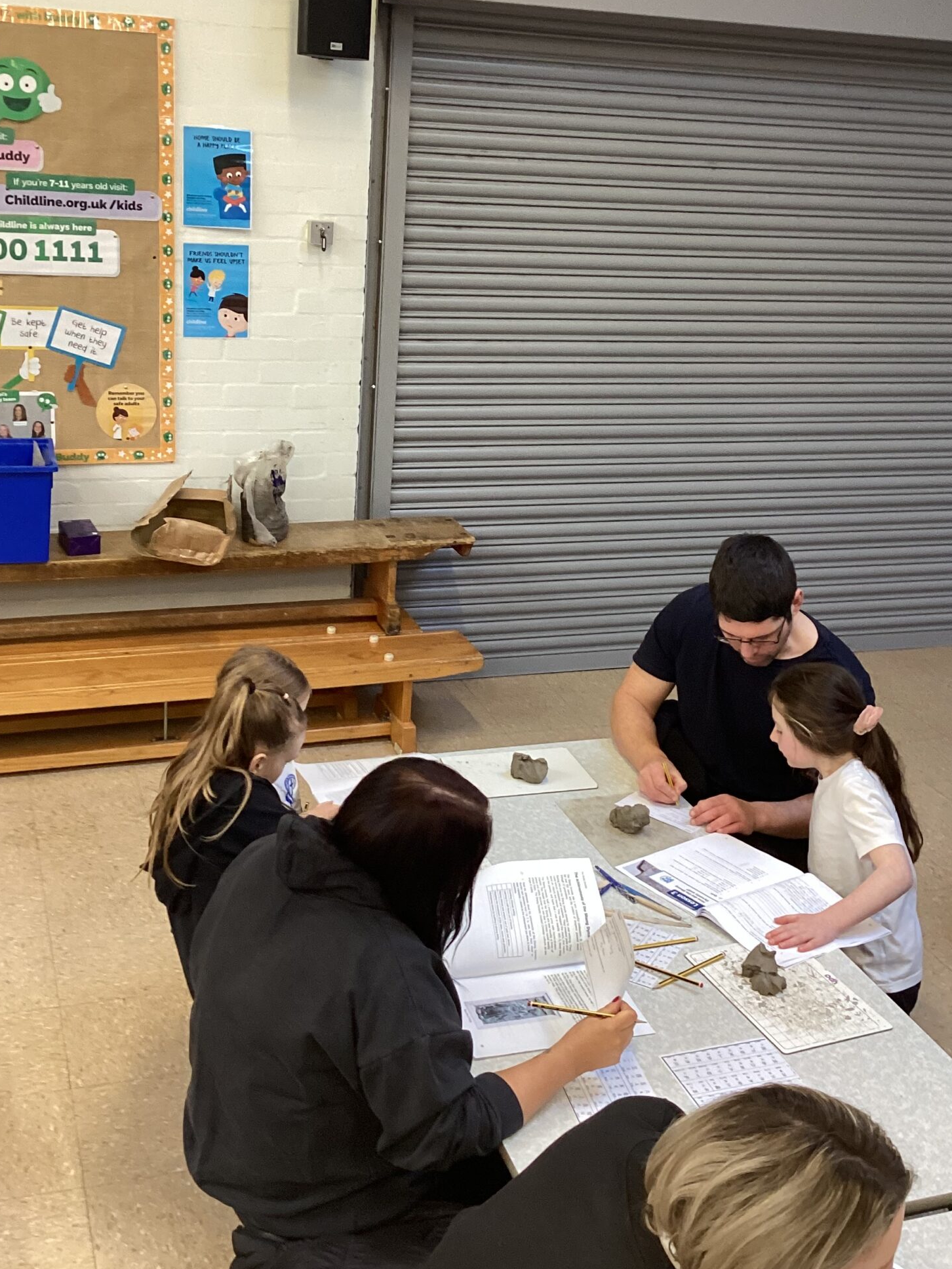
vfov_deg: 45.6
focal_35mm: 41
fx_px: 1503
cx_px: 485
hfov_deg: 35.1
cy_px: 539
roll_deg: -4.2
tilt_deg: -16.6
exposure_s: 1/50
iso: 200
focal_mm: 3.3
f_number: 2.4
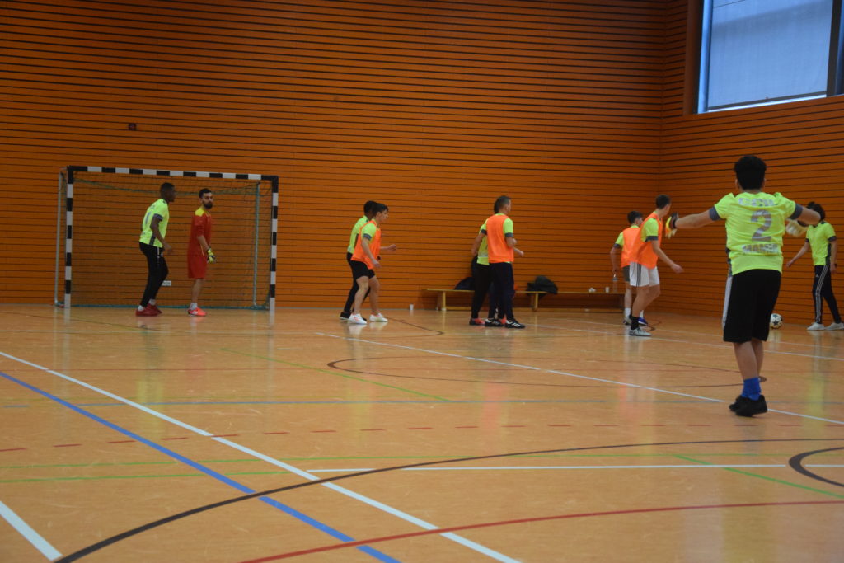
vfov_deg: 17.5
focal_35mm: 78
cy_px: 282
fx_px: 1829
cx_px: 422
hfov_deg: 26.0
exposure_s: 1/125
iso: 3200
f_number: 5
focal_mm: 52
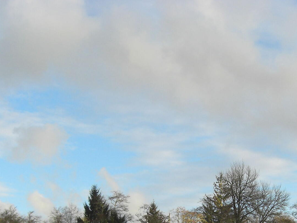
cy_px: 264
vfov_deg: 15.7
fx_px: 781
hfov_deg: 21.4
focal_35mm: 91
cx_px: 203
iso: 80
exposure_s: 1/160
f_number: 4
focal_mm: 7.9
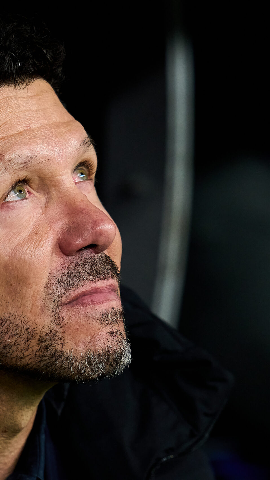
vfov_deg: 2.3
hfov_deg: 1.3
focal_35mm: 944
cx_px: 30
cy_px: 240
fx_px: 12016
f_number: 2.8
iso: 1600
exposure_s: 1/640
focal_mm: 400
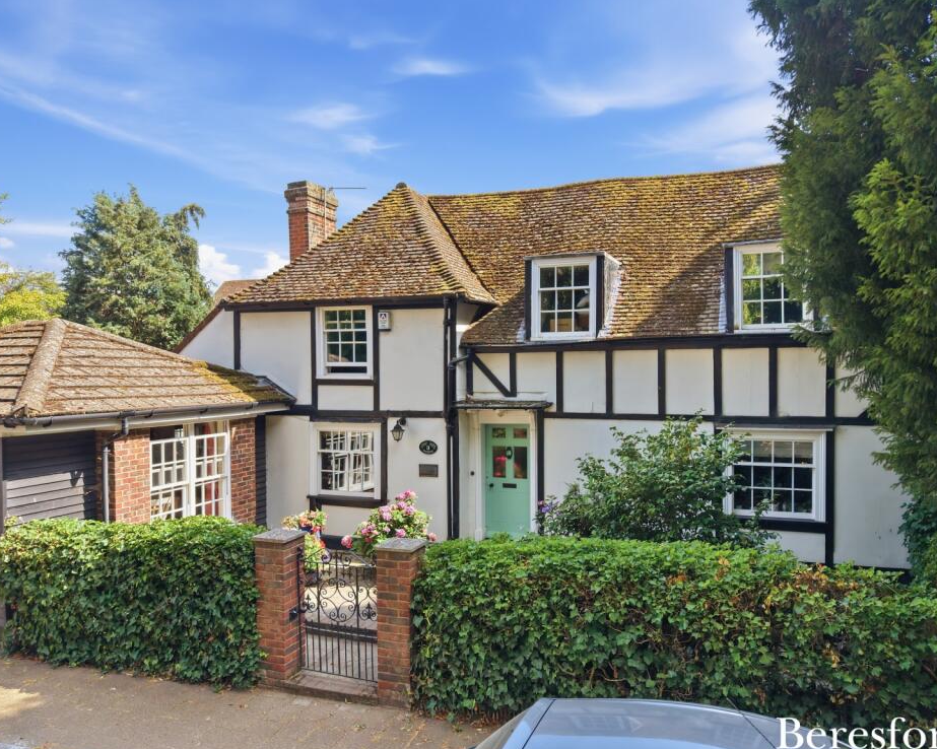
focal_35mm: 26
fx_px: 721
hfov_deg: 65.9
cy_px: 386
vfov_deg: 54.9
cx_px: 508
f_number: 1.8
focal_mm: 8.7
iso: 400
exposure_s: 1/2000
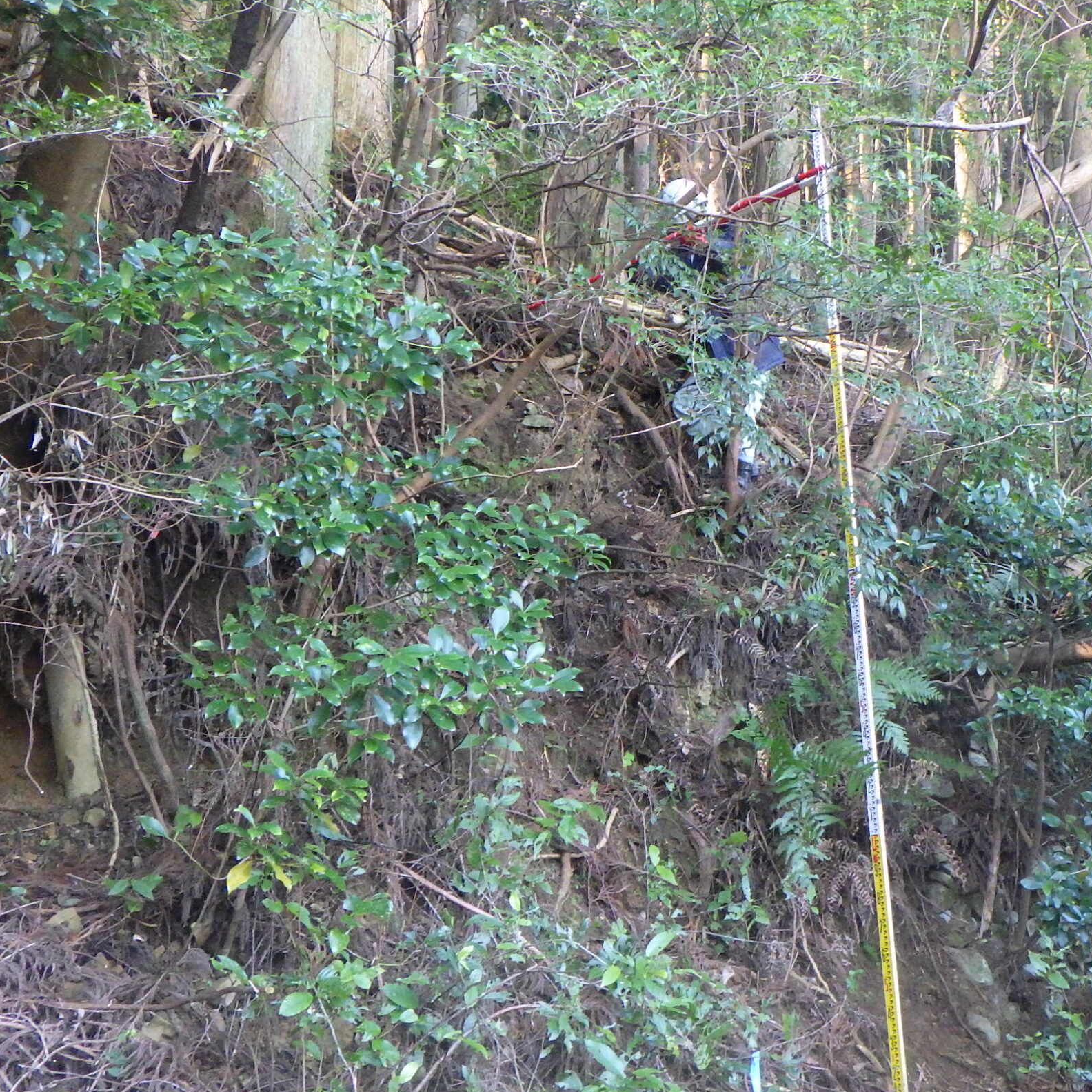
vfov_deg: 41.9
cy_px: 566
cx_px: 649
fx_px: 1428
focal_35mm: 40
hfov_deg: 41.7
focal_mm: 5
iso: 1000
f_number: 3.5
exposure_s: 1/45
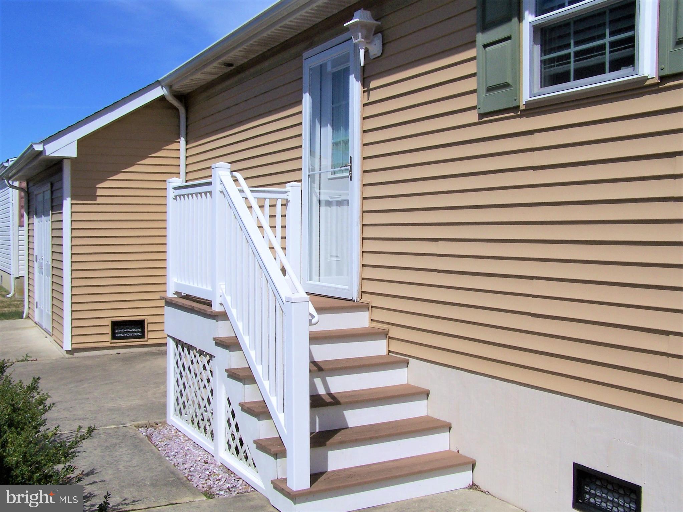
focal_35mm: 38
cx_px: 342
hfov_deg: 49.0
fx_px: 750
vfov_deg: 37.7
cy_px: 256
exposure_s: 1/1000
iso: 80
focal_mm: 6.3
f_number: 5.6
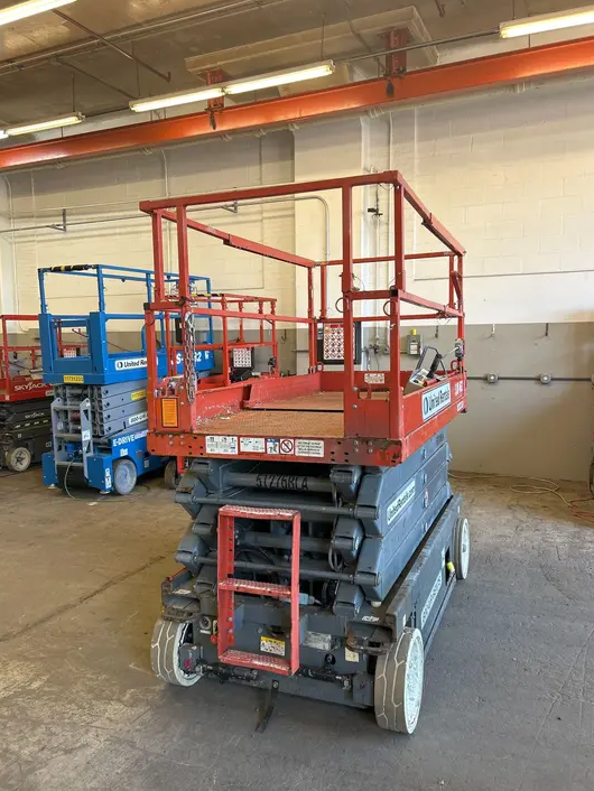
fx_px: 617
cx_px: 298
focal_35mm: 27
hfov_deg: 51.4
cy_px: 401
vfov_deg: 65.3
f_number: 1.5
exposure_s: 1/121
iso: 64
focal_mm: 5.7
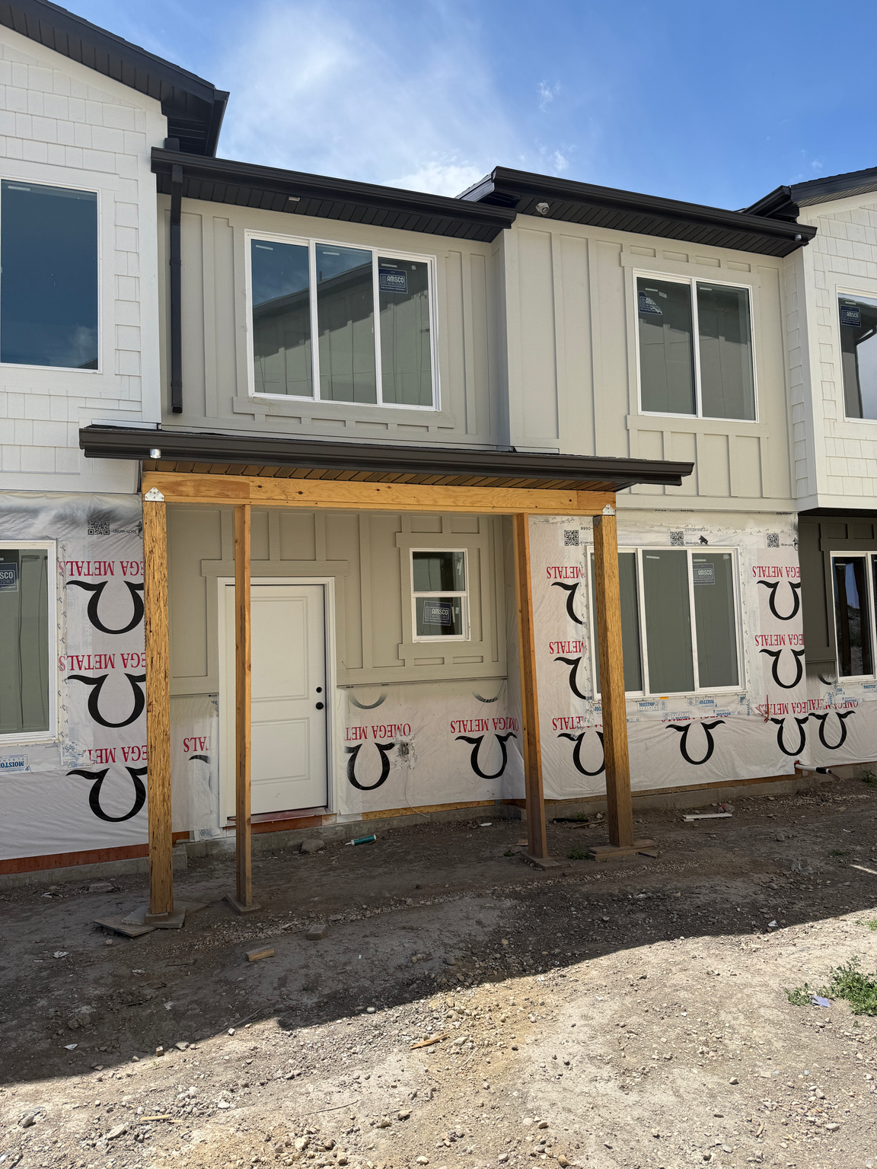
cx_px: 438
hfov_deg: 56.8
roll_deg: +2.2
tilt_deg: +4.4
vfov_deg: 71.6
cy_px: 584
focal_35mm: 24
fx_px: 811
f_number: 1.78
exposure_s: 1/3759
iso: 80
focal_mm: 6.76
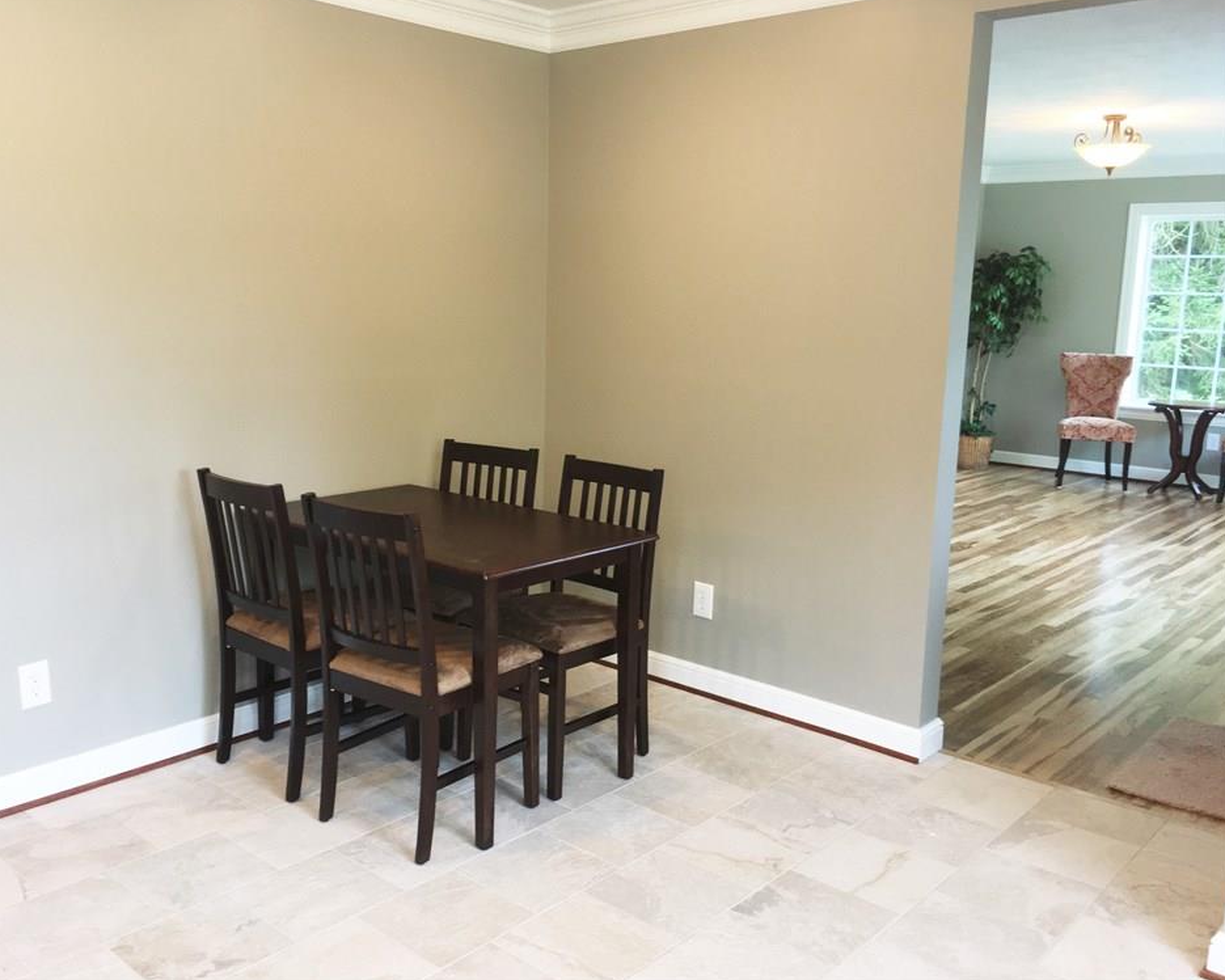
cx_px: 561
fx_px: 1124
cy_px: 483
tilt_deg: -10.4
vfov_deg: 47.1
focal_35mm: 31
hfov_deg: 57.1
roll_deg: -0.9
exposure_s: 1/30
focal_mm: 4.15
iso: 32
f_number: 2.2
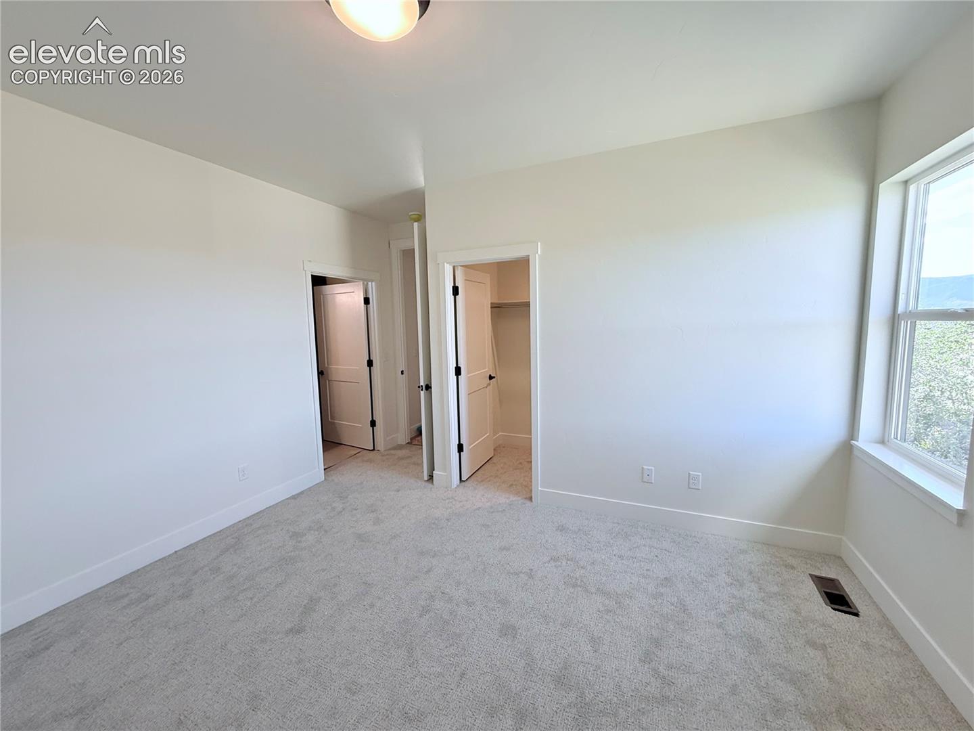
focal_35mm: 14
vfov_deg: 85.7
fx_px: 394
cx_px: 487
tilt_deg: -6.3
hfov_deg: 102.1
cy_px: 366
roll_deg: +1.2
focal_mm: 2.22
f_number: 2.2
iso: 125
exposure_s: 1/120
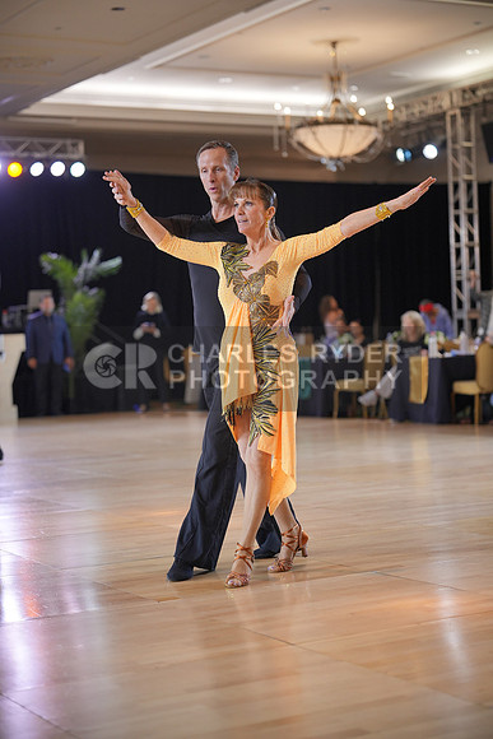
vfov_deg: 30.1
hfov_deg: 20.3
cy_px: 370
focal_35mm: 67
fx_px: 1375
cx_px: 246
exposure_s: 1/500
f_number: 2
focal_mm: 67
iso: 1000
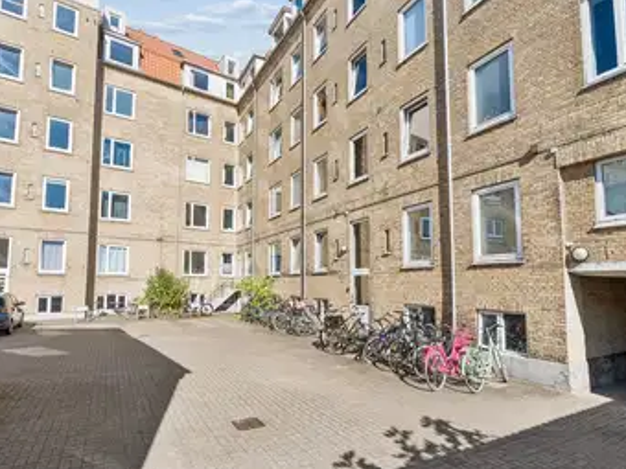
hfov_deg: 84.6
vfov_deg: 68.6
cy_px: 254
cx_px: 296
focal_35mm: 19
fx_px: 344
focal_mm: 16
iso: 250
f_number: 16
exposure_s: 1/160
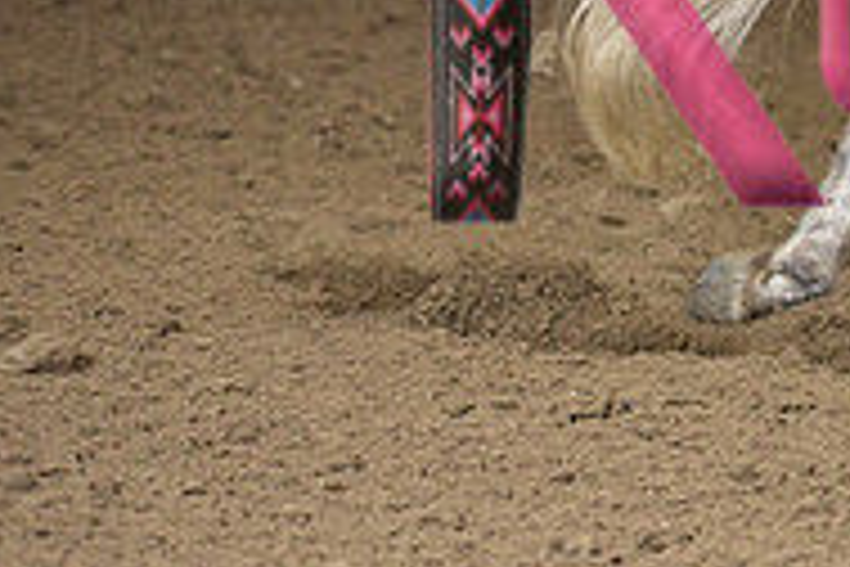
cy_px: -106
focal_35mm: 374
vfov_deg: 3.7
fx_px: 8830
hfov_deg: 5.5
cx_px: 1259
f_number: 3.2
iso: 2000
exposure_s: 1/250
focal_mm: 122
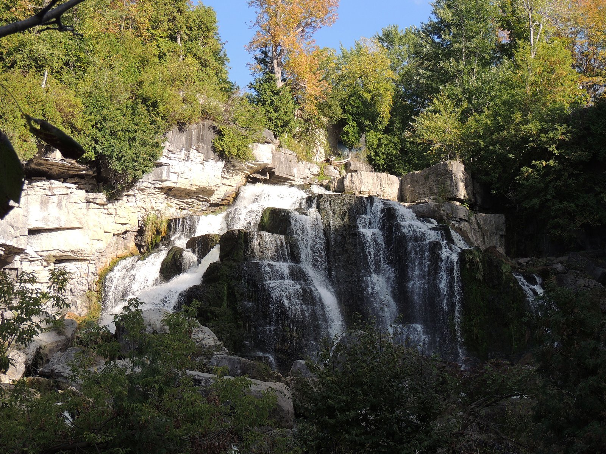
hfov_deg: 34.9
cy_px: 227
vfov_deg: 26.6
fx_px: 963
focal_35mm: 55
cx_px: 303
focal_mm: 9.8
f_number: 3.7
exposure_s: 1/400
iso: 100
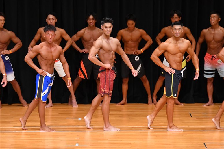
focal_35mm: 225
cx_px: 112
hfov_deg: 9.2
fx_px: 1399
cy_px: 74
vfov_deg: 6.1
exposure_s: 1/400
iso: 4000
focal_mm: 150
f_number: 5.6
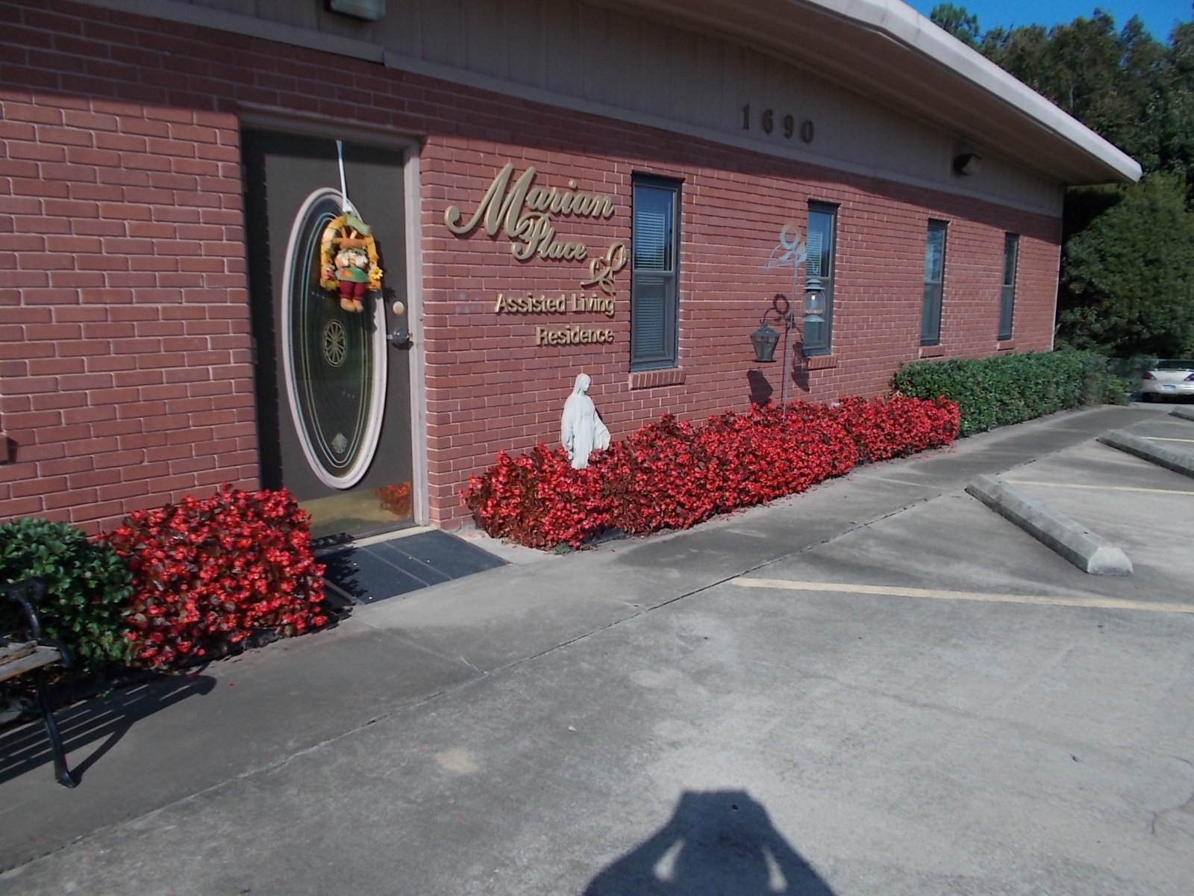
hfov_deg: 67.3
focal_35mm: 26
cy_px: 448
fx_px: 897
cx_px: 597
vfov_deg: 53.1
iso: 80
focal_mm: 4.6
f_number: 8
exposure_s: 1/200
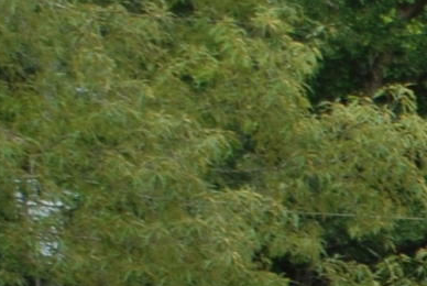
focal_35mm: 406
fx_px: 4821
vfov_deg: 3.3
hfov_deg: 4.9
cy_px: 804
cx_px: 1197
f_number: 5.6
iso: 100
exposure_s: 1/125
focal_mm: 35
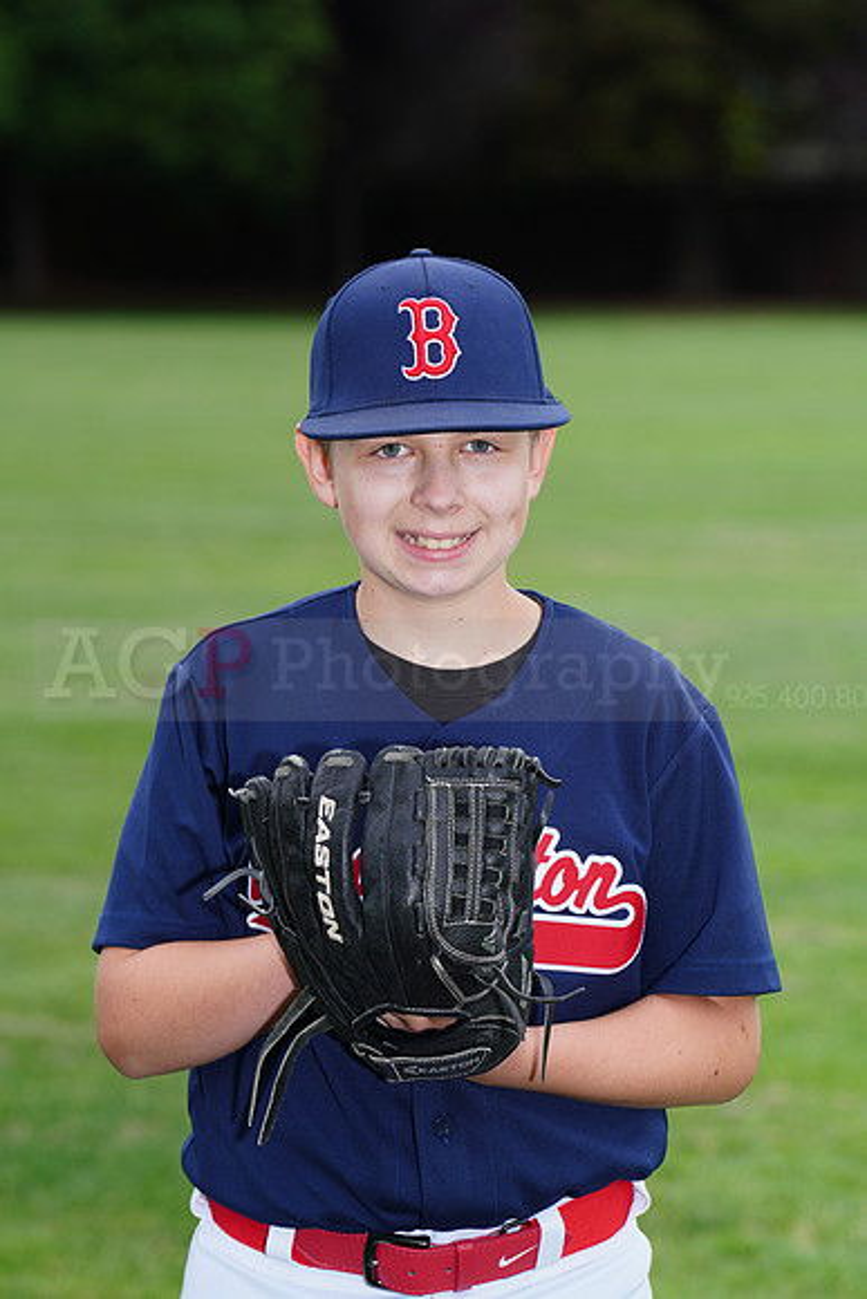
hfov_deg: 6.9
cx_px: 434
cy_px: 650
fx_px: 7148
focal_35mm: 198
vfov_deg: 10.4
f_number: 8
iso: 200
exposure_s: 1/250
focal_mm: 198
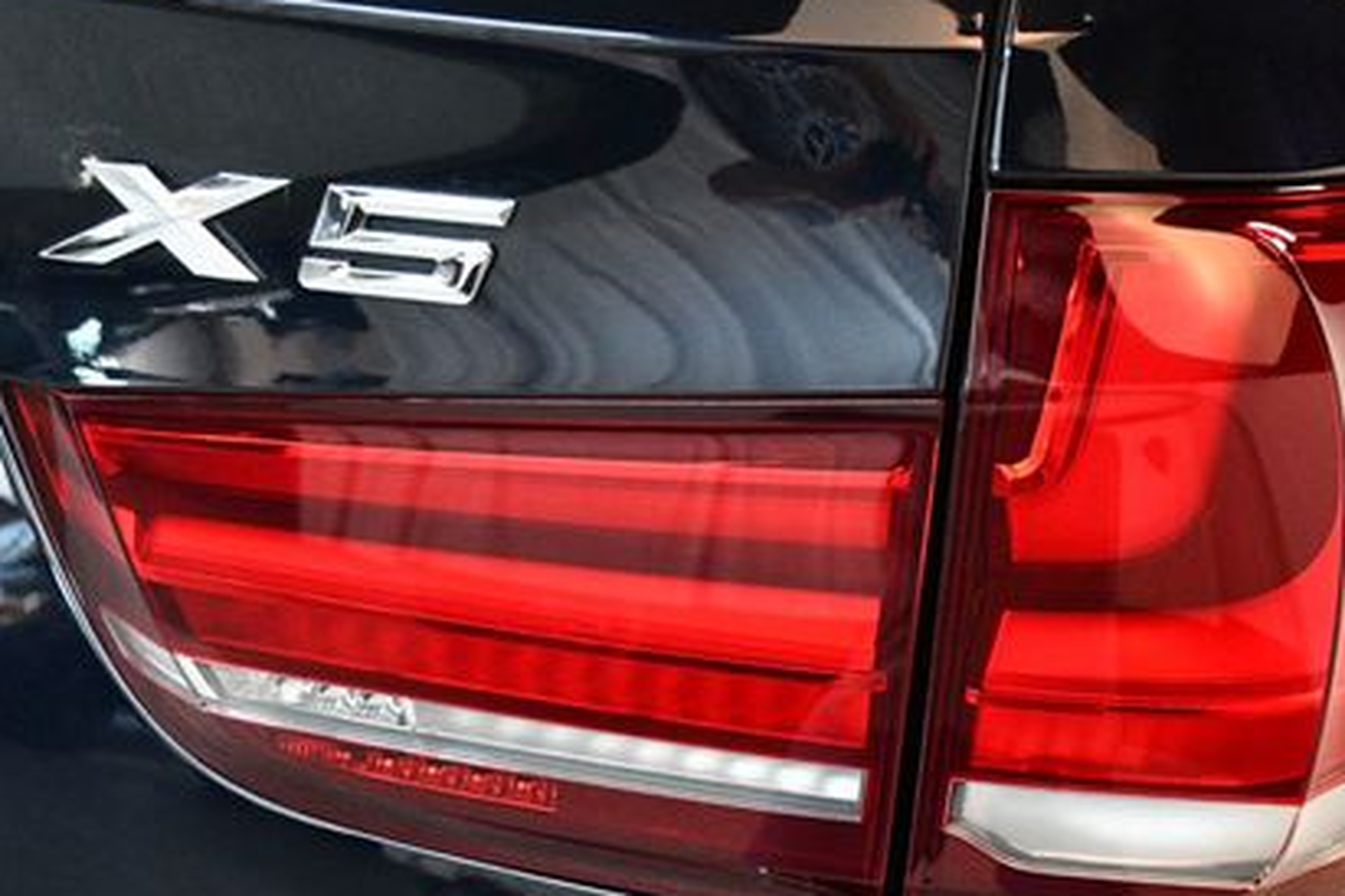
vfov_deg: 24.1
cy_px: 605
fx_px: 2092
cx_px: 887
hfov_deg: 35.3
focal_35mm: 56
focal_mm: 24
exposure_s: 1/80
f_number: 3.8
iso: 3200
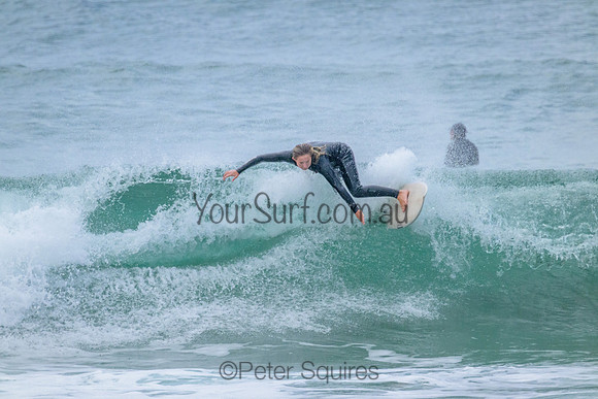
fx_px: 13291
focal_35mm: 800
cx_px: 299
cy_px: 200
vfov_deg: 1.7
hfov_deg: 2.6
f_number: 11
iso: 4500
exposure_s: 1/1600
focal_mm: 800
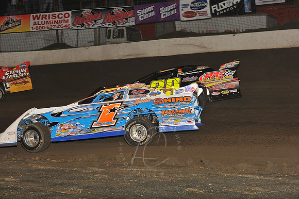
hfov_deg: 20.4
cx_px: 150
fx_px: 830
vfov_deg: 13.7
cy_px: 100
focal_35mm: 100
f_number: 7.1
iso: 1000
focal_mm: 100
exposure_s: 1/320
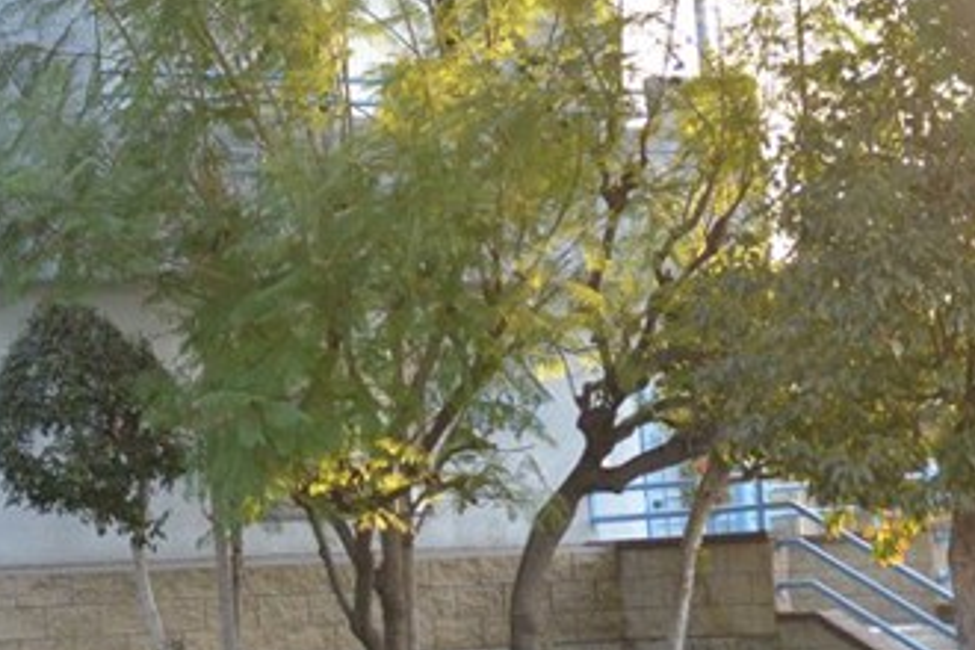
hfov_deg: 15.8
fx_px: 3358
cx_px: -266
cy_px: 182
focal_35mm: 124
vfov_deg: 11.0
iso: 2500
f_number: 2.8
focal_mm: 40
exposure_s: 1/2000
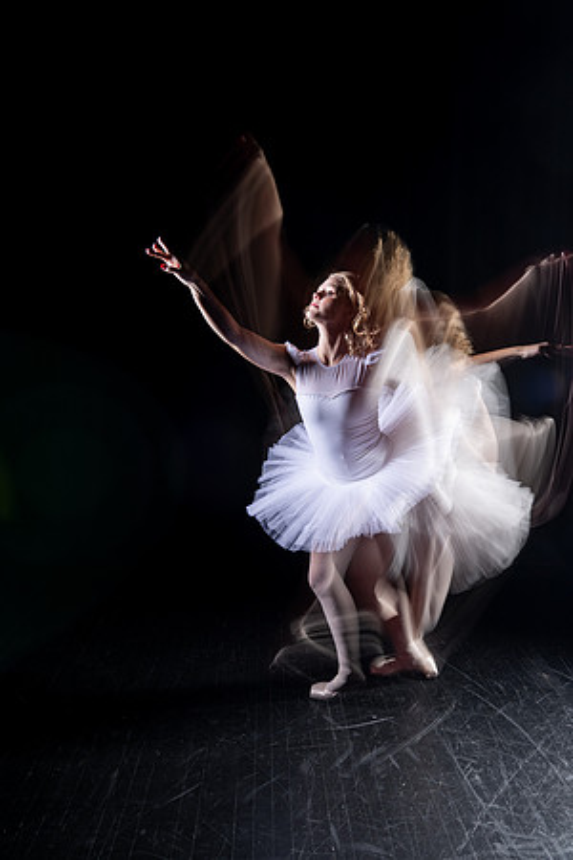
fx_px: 573
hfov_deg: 53.1
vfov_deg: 73.7
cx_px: 286
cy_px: 430
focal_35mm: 24
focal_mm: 24
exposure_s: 1
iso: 100
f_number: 4.5
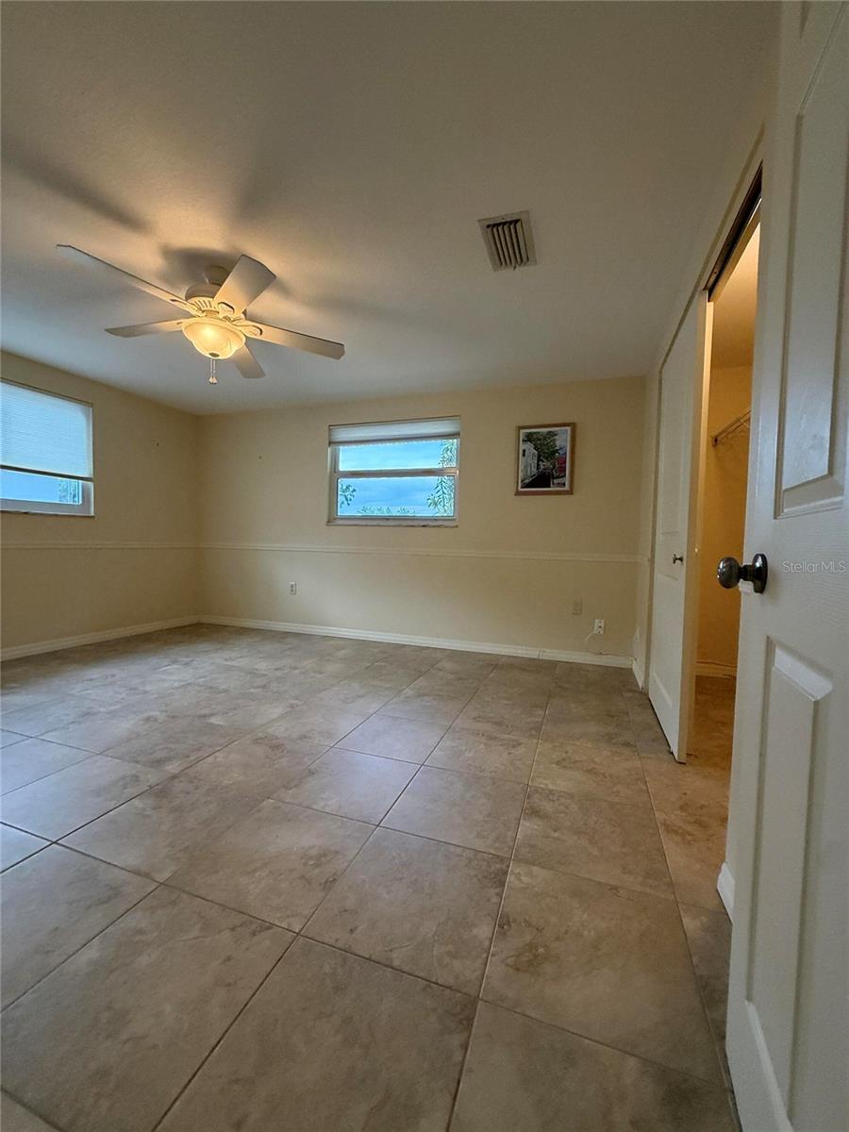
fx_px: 458
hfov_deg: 85.7
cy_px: 566
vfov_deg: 102.1
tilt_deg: -3.1
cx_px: 424
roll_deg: -2.0
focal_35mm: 14
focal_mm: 2.22
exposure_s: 1/60
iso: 320
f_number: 2.2
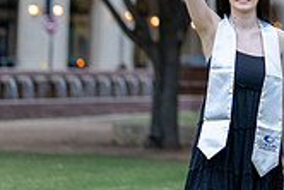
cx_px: 344
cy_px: -64
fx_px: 1382
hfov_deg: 11.5
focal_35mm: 175
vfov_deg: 7.8
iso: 320
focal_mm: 50
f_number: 1.2
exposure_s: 1/1250
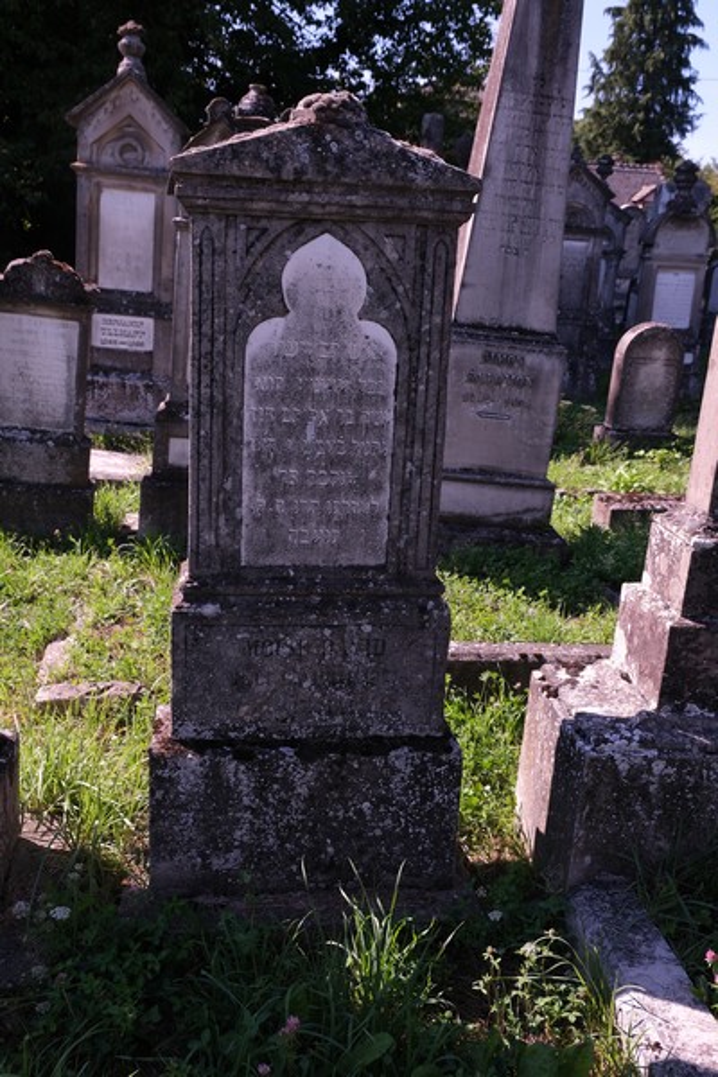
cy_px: 538
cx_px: 359
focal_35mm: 32
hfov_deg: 41.1
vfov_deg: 58.7
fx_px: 957
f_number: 5.6
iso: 400
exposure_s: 1/640
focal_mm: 21.4
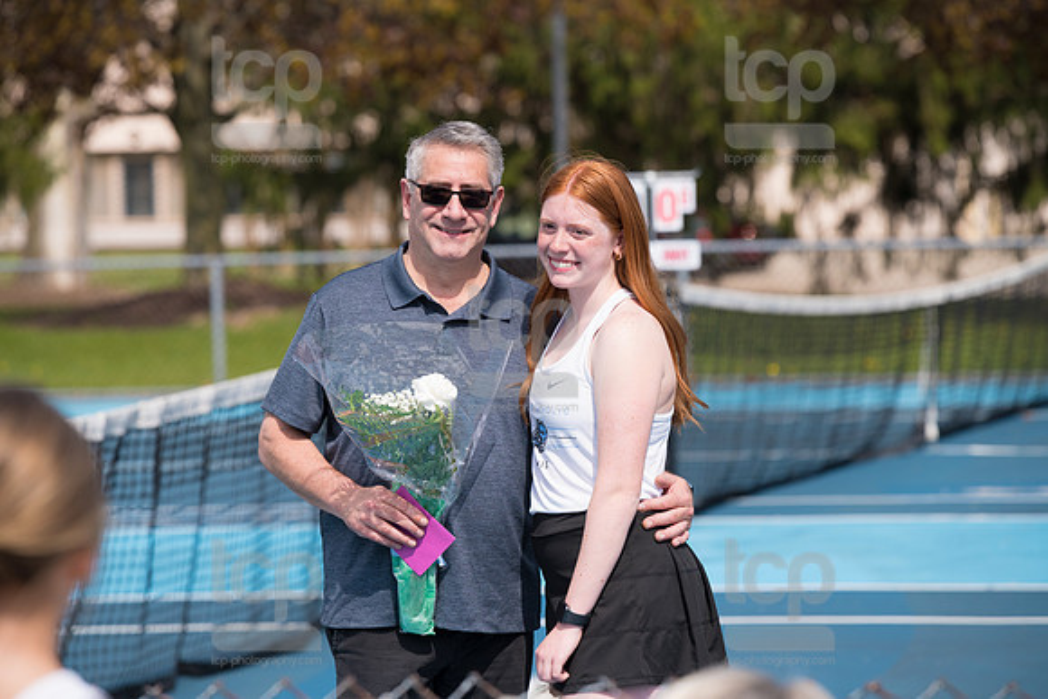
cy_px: 350
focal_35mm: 200
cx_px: 524
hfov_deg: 10.3
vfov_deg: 6.9
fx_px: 5823
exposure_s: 1/1250
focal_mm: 200
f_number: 5.6
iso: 250
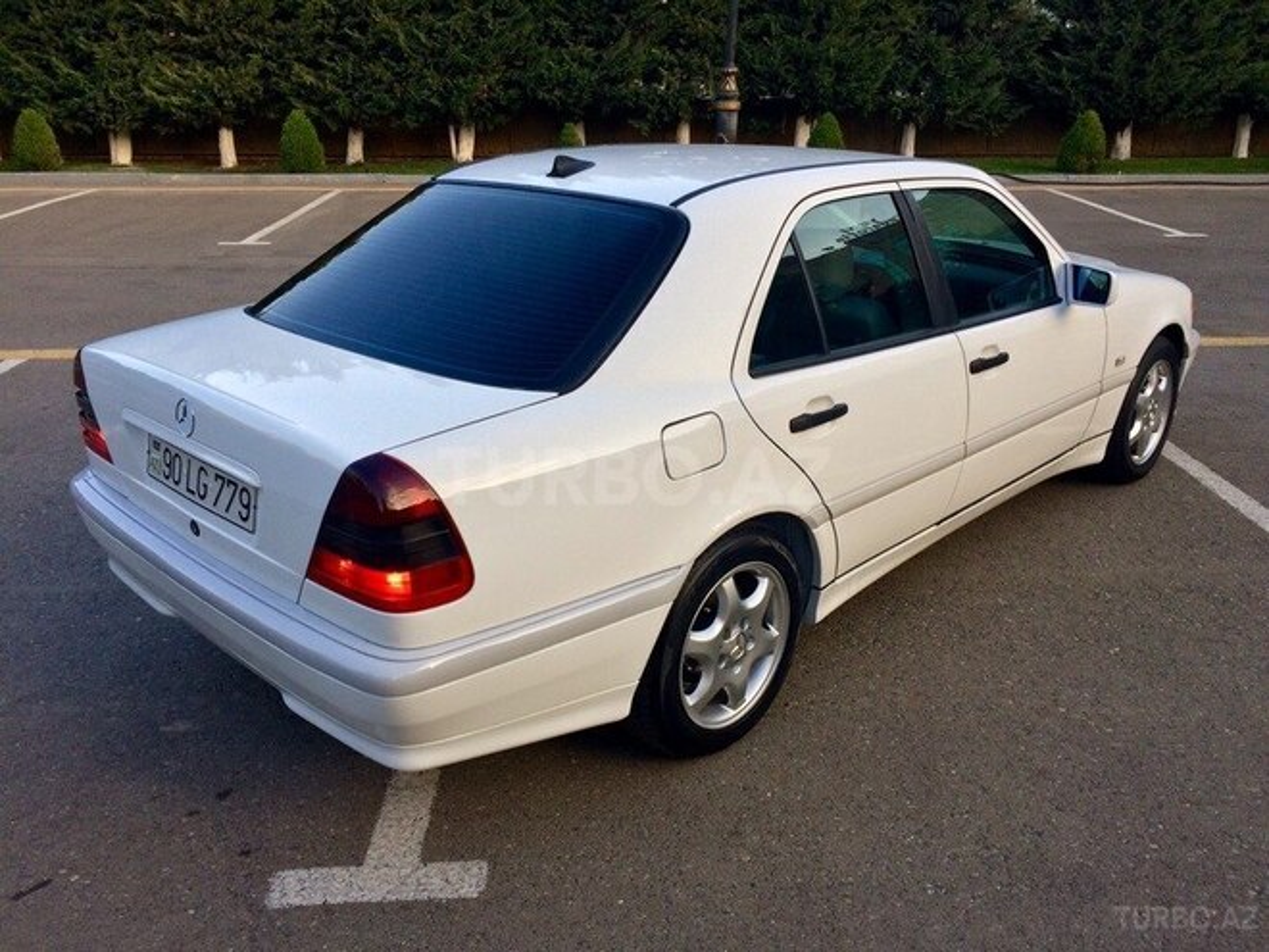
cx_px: 634
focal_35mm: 29
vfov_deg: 48.2
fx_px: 1063
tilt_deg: -21.3
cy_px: 476
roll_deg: +0.7
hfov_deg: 61.7
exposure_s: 1/205
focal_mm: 4.15
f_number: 2.2
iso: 32
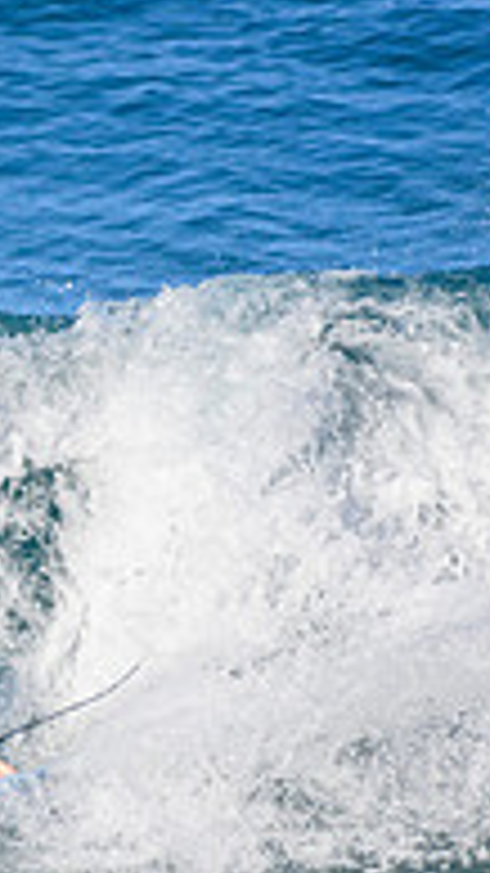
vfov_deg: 0.9
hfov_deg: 0.5
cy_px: 556
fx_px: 54398
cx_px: -656
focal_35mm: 2353
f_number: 5.6
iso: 500
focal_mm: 500
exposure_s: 1/2000
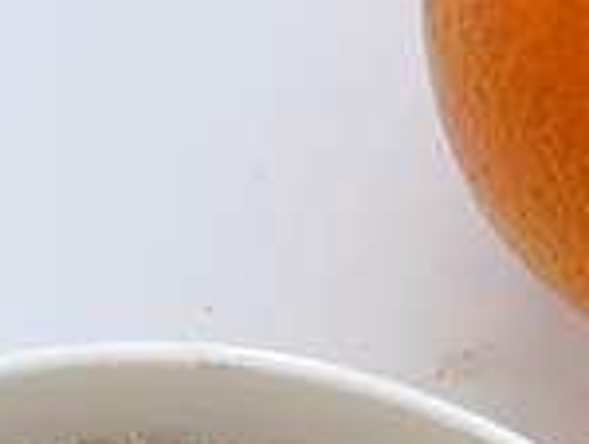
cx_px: 1500
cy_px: 1383
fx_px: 4908
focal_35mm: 288
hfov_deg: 6.5
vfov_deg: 4.9
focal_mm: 18
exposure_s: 1/160
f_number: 4
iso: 200
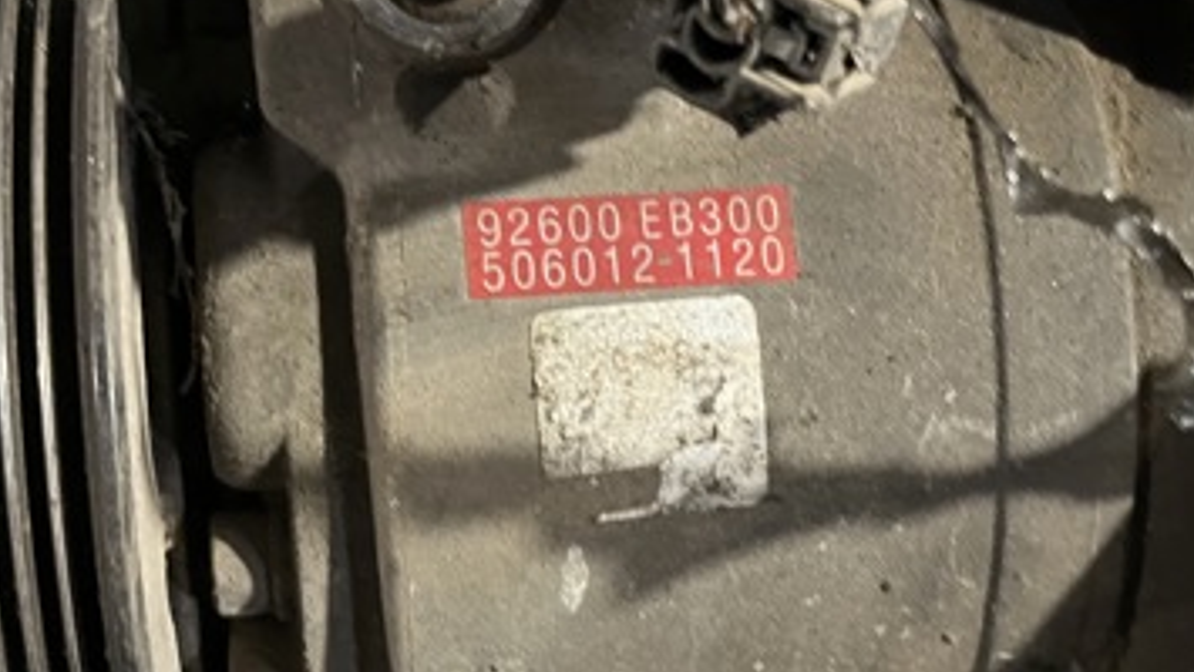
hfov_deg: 40.4
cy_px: 405
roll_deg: -2.0
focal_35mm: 51
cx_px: 700
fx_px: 1615
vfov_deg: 23.5
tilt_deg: -29.5
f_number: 1.6
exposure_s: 1/30
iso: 640
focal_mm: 5.1
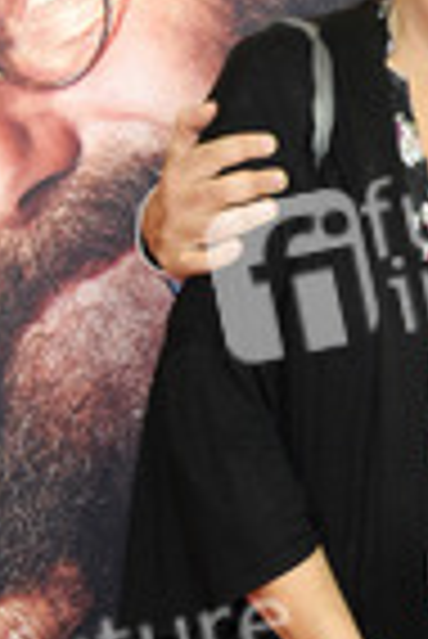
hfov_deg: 6.9
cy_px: 482
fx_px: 3504
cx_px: 570
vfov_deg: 10.4
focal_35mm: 197
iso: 1600
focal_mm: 70
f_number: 6.3
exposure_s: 1/160
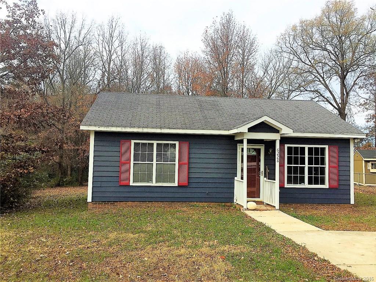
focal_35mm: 29
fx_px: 315
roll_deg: -2.0
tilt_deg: +2.8
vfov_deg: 48.2
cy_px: 141
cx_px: 188
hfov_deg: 61.7
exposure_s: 1/1099
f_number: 2.2
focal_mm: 4.15
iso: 32
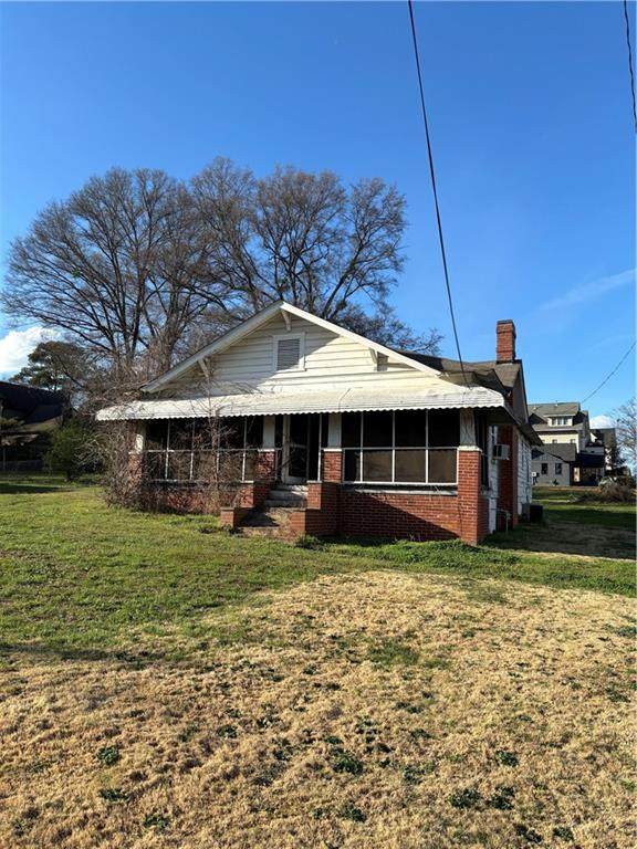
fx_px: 638
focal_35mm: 26
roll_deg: -3.1
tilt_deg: +5.7
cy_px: 424
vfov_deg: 67.3
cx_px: 318
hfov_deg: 53.1
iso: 50
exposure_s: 1/1984
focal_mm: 5.96
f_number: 1.6
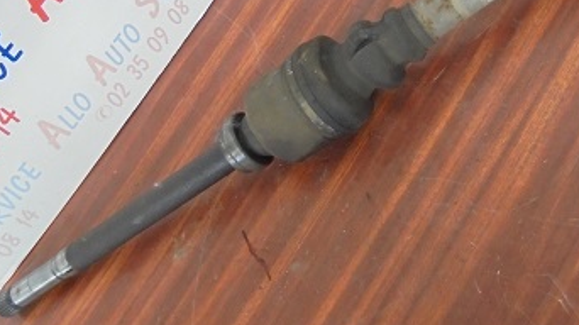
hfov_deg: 42.5
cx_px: 431
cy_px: 29
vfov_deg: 24.6
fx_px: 721
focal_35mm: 47
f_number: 3.5
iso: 400
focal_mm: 4.6
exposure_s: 1/20
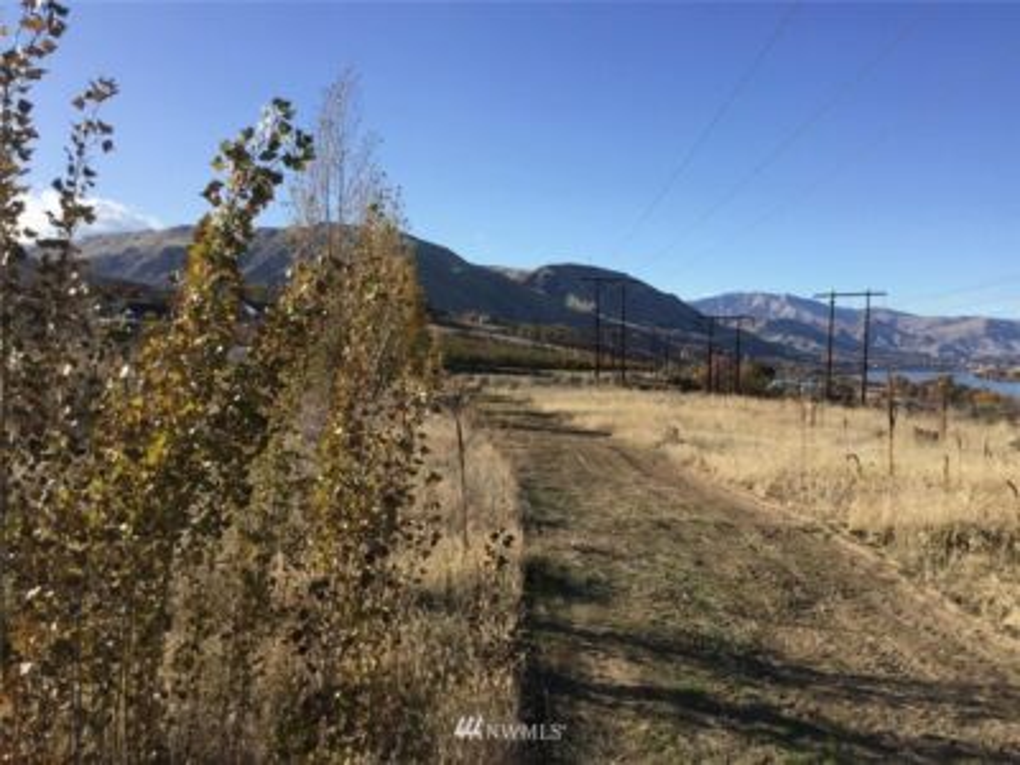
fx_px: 913
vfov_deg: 45.4
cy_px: 382
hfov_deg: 58.4
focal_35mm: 31
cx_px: 510
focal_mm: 3.3
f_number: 2.4
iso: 25
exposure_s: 1/1253
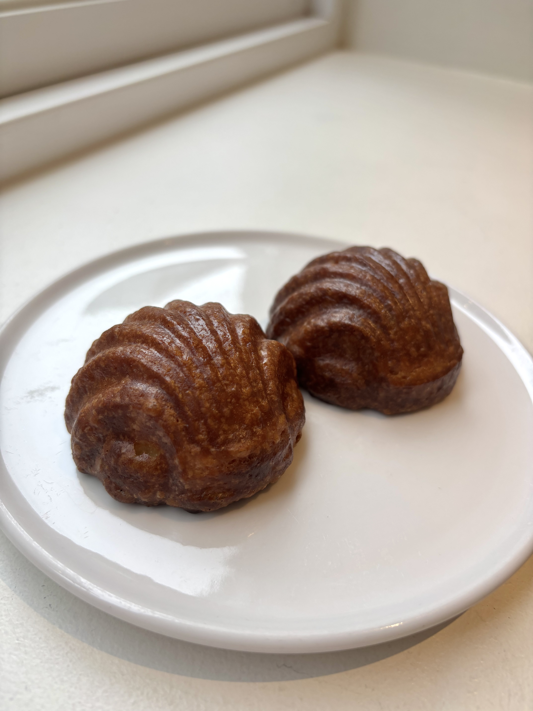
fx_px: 534
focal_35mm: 26
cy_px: 356
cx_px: 266
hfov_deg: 53.1
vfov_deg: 67.3
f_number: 1.6
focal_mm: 5.96
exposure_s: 1/500
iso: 50
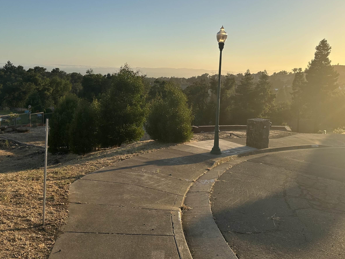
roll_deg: -1.9
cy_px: 94
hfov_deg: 58.3
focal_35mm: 31
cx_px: 170
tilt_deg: -3.8
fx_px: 309
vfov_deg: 45.0
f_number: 1.78
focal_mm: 6.86
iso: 80
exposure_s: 1/4016
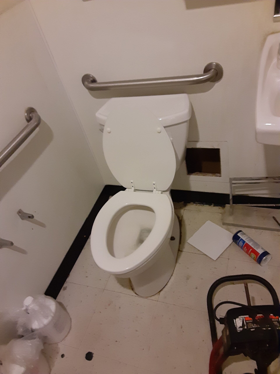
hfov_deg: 51.4
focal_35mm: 27
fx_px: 291
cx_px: 140
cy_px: 187
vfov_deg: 65.3
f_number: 1.9
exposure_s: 1/24
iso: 500
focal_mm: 2.91
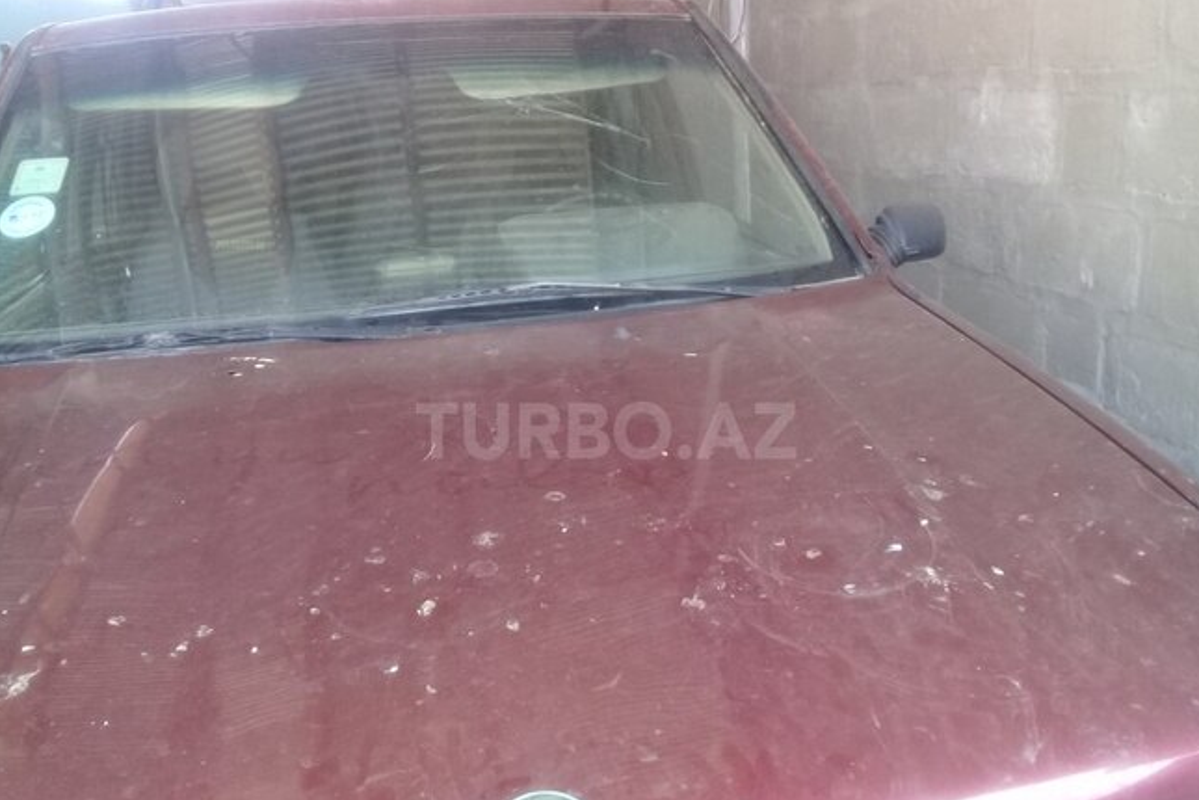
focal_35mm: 33
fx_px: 1099
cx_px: 606
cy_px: 431
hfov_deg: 57.2
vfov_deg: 39.9
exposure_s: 1/50
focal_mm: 3.3
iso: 64
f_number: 2.2
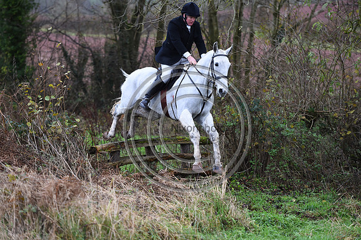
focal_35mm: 135
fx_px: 1353
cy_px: 120
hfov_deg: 15.2
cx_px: 180
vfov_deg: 10.1
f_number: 3.5
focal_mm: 135
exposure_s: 1/1000
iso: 800
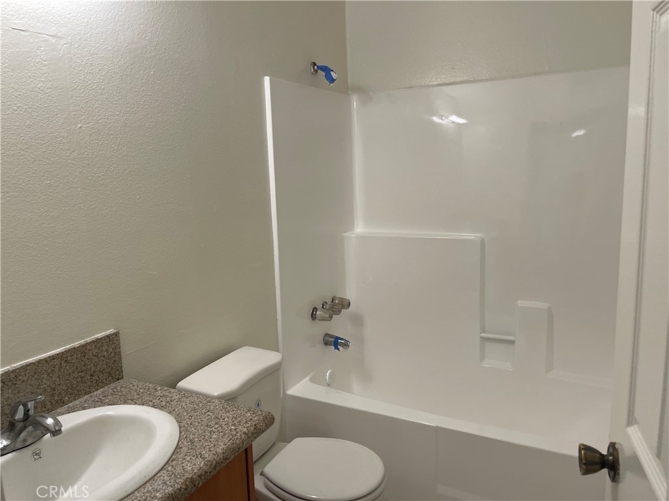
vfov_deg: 53.1
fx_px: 502
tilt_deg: -9.7
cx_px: 334
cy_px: 250
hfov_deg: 67.3
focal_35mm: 26
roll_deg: +1.9
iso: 125
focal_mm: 5.1
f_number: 1.6
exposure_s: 1/120
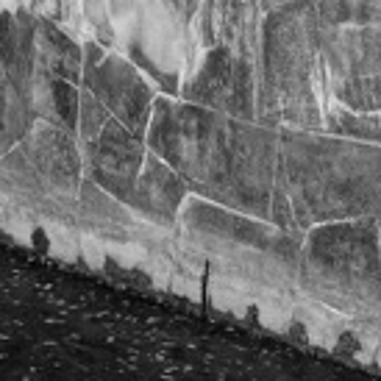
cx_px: -437
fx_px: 4246
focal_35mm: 341
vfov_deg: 4.9
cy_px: -706
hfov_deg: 5.0
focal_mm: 43
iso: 100
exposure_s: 1/400
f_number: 5
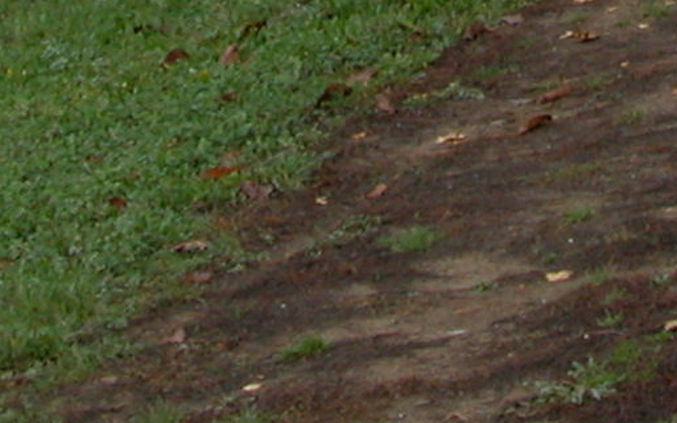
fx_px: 3414
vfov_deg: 6.9
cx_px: 430
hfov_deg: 11.3
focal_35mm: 185
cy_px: -424
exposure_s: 1/133
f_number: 4.5
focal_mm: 9.2
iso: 100
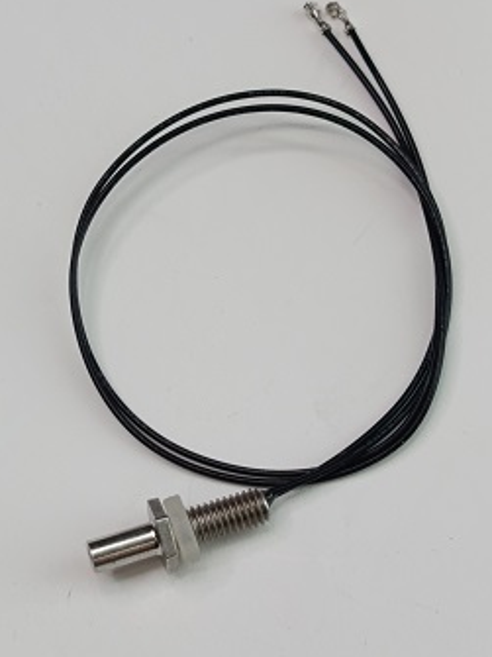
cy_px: 316
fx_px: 1631
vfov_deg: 22.8
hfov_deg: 17.2
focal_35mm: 86
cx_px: 255
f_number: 1.7
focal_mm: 5.24
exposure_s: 1/100
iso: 111
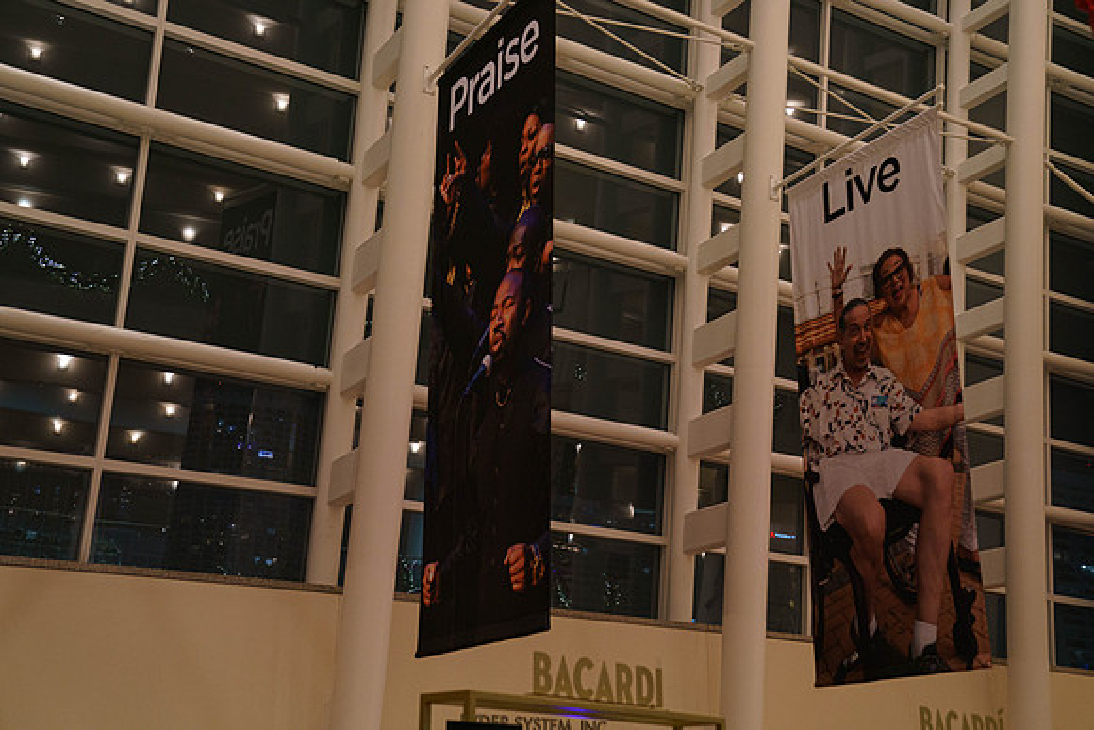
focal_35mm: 45
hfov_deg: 43.6
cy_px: 365
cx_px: 547
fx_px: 1368
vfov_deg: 29.9
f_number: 3.2
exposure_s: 1/200
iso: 3200
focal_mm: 45
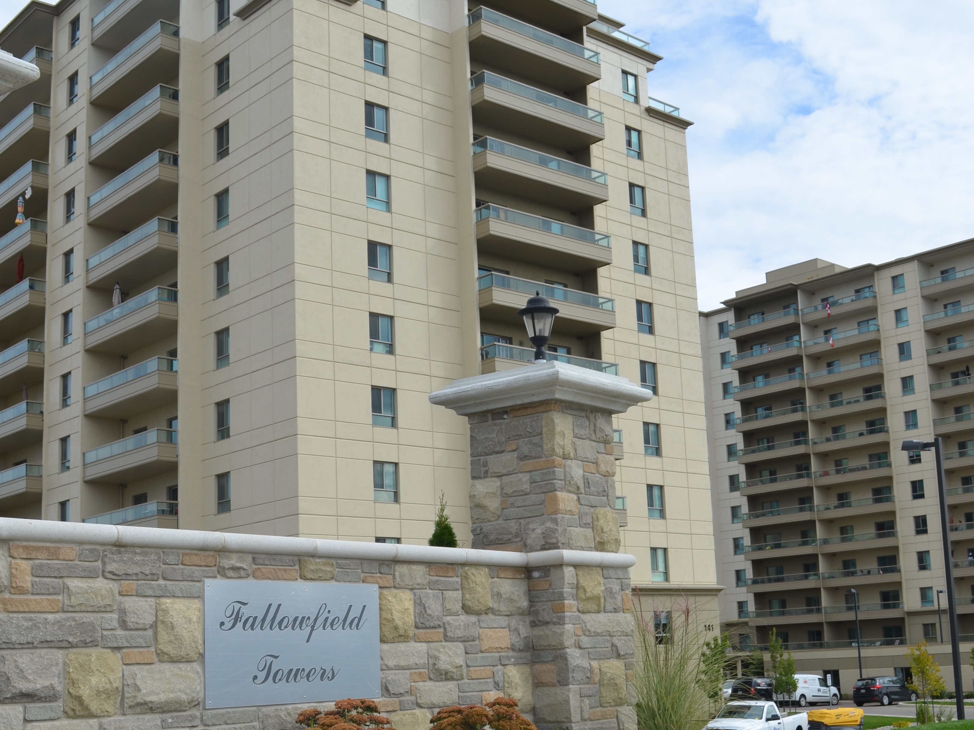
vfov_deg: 30.2
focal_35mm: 48
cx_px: 487
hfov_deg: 39.7
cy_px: 439
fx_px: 1351
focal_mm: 22
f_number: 8
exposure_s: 1/250
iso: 110
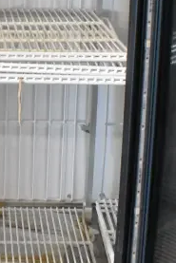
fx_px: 725
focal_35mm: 99
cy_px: -13
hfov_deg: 13.5
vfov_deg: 19.9
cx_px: -28
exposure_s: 1/160
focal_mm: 20
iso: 6400
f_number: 6.3
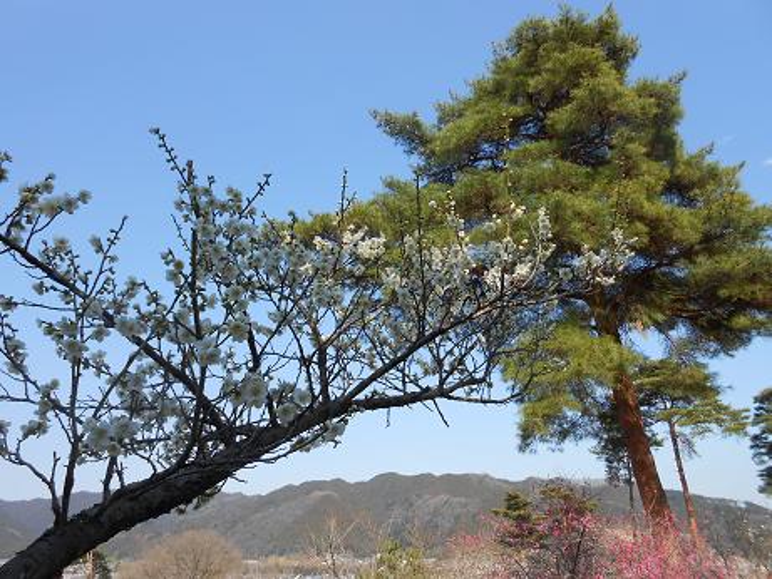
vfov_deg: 53.1
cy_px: 290
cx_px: 386
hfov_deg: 67.3
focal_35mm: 26
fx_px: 580
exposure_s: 1/500
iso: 80
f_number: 3.5
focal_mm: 4.6
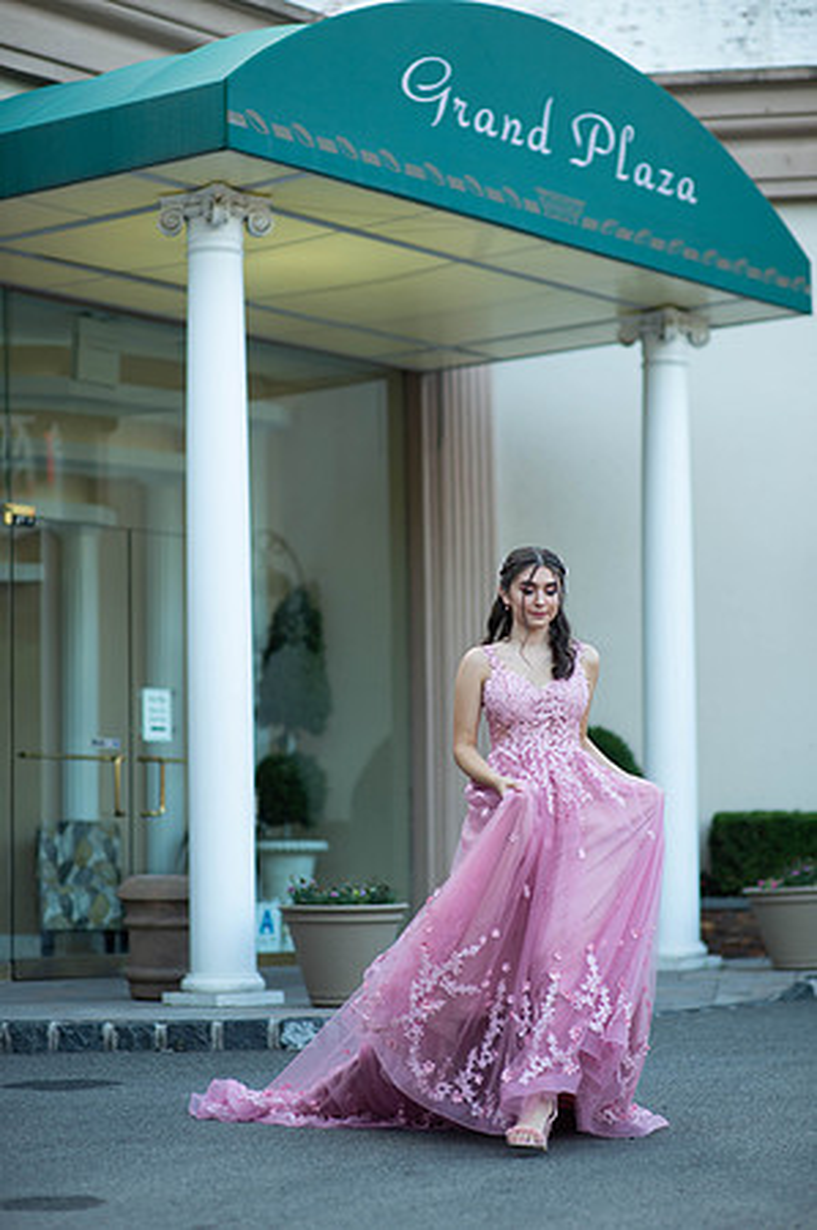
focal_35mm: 85
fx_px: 2900
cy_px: 615
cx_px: 408
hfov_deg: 16.0
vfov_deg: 23.9
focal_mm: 85
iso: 250
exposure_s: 1/640
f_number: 2
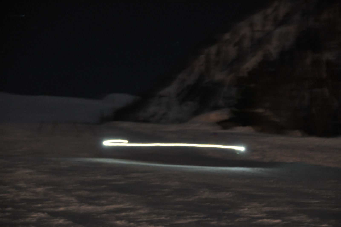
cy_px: 114
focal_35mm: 142
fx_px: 1348
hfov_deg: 14.4
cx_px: 170
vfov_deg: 9.6
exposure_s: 5
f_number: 5.3
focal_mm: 95
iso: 1600
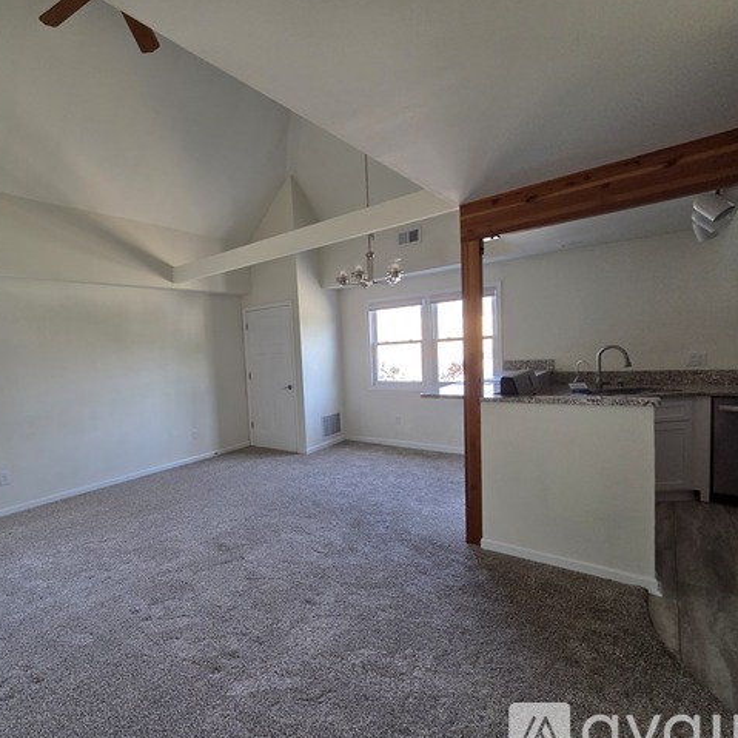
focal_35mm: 16
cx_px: 244
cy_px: 379
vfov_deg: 87.4
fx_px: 386
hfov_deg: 84.3
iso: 200
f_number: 2.2
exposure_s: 1/120
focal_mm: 2.2
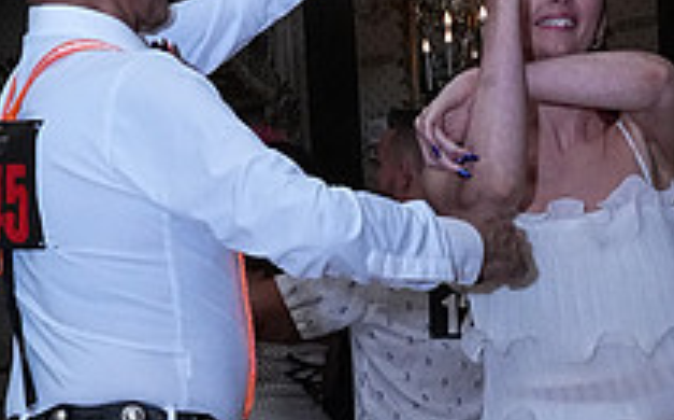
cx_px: 382
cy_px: 559
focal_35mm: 119
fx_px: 2183
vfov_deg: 10.7
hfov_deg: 17.5
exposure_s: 1/200
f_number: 9
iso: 5000
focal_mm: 28
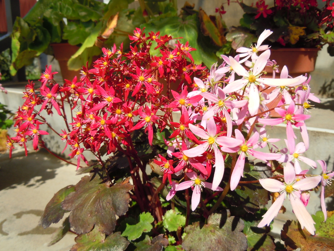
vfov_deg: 46.8
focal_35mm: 30
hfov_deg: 60.0
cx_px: 167
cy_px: 126
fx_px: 289
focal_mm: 5.4
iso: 100
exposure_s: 1/250
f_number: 7
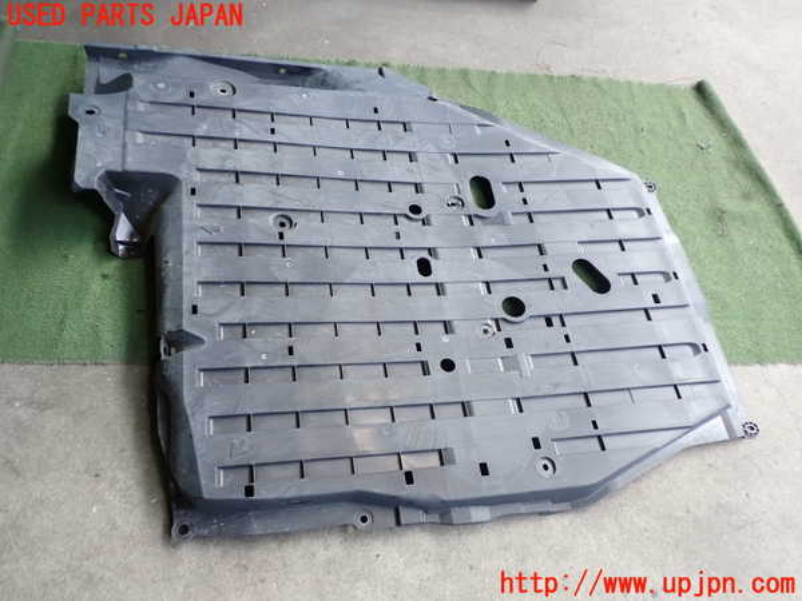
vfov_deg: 44.2
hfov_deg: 56.8
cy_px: 300
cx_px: 401
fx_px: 741
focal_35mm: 32
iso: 200
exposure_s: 1/125
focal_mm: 5.79
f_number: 2.4
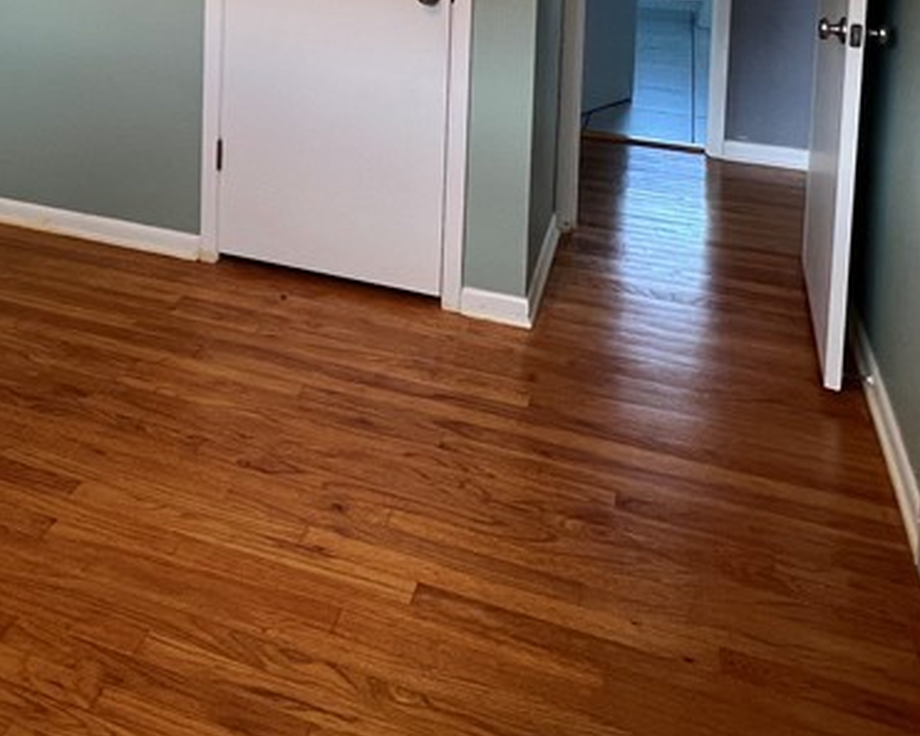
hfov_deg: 50.7
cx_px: 315
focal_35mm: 35
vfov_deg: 34.5
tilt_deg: -3.9
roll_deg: +0.3
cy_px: -129
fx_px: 953
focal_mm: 1.57
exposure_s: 1/60
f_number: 1.8
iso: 160
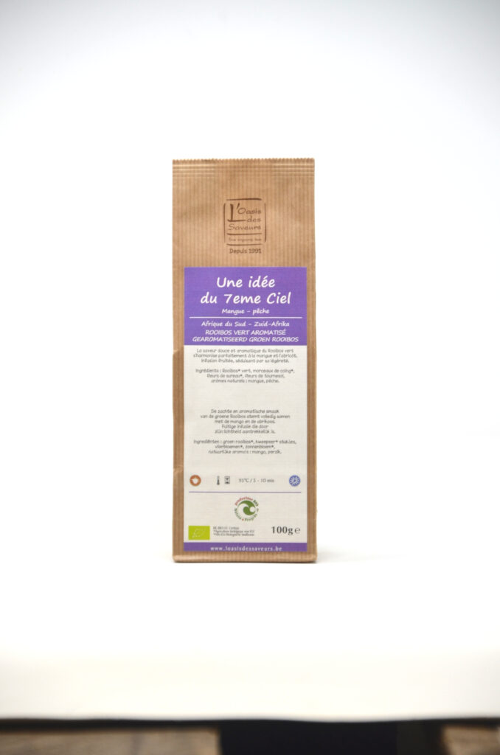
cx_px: 250
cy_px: 378
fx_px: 4082
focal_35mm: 195
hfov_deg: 7.0
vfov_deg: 10.6
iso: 200
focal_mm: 130
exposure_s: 1/125
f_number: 6
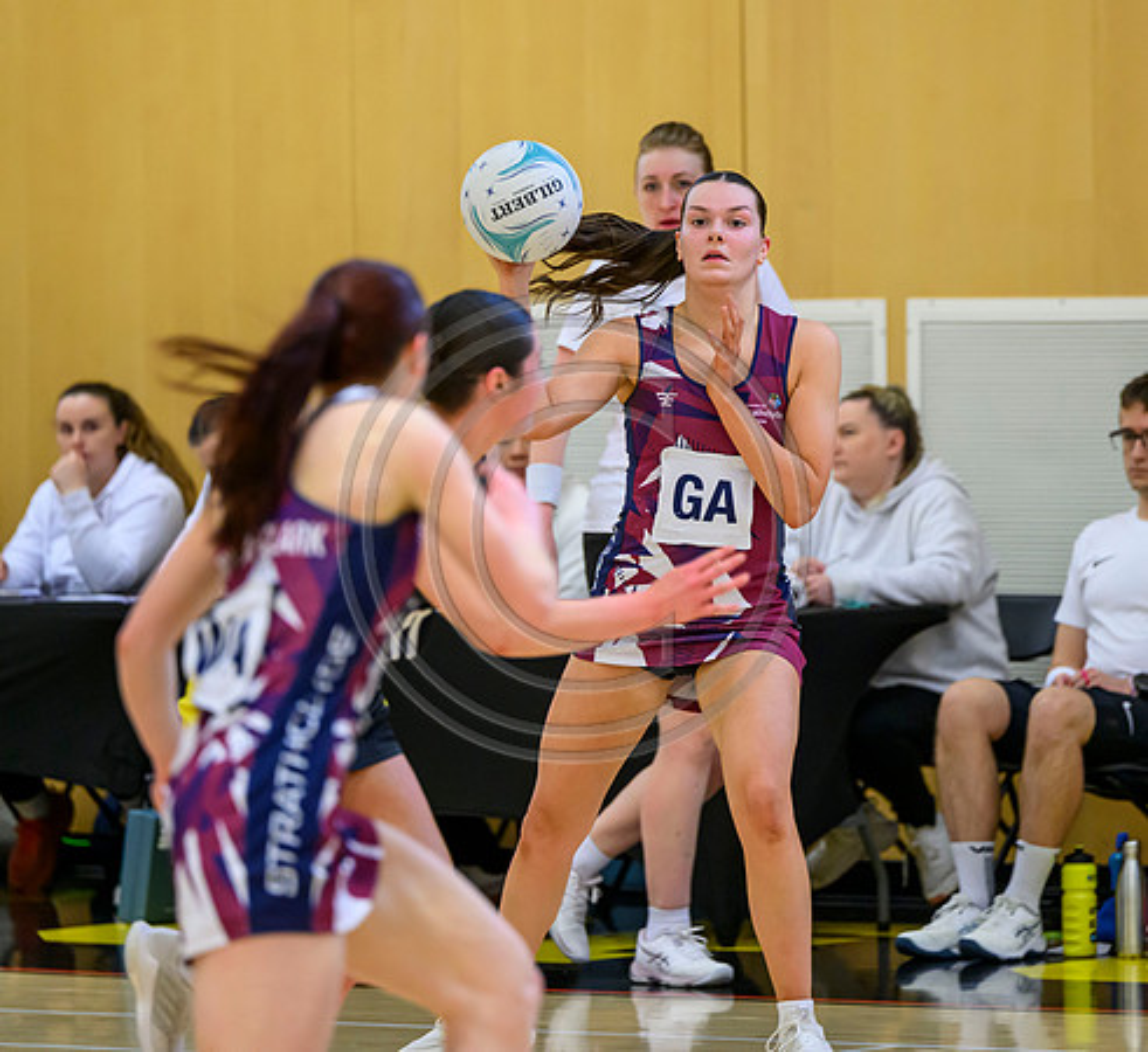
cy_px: 435
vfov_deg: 5.9
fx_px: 10272
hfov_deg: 6.4
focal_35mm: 285
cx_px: 614
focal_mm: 200
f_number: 3.2
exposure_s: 1/800
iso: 3200
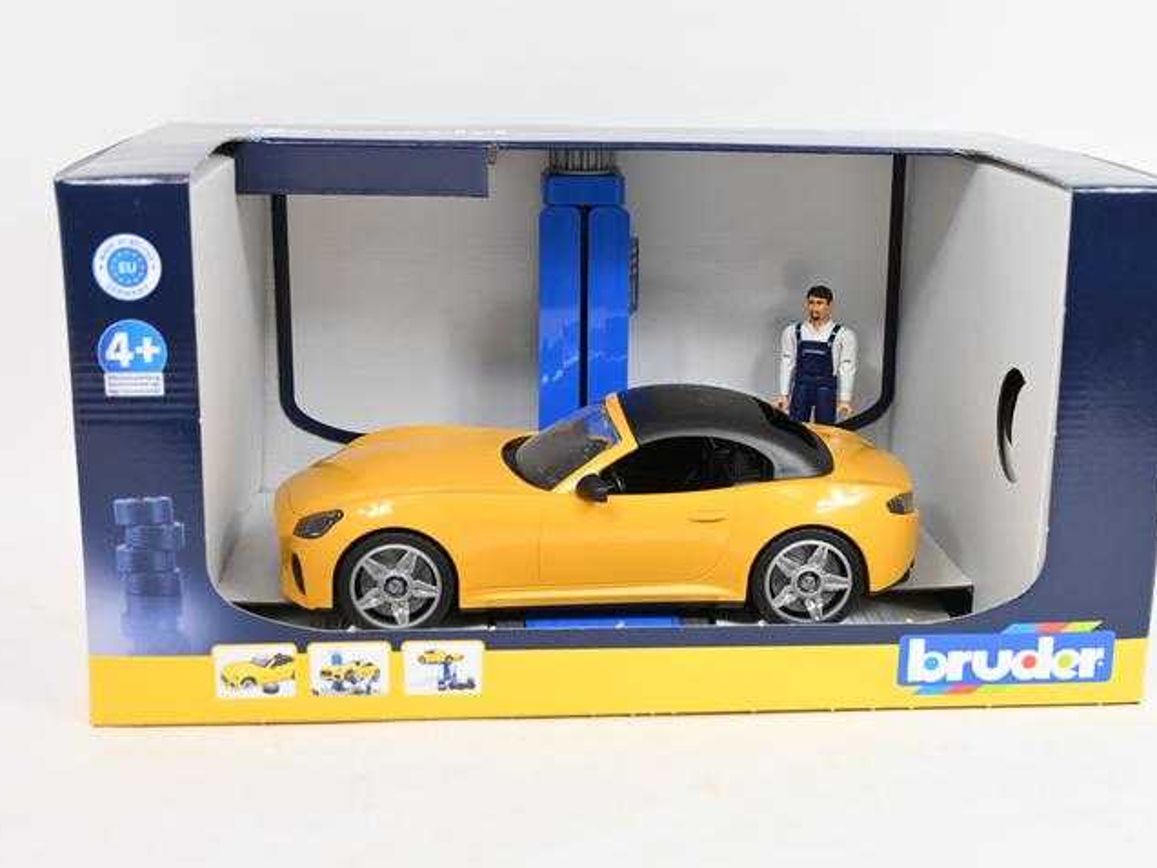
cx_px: 628
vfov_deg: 29.7
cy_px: 435
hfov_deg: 38.9
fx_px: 1638
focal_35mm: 49
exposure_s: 1/125
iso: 640
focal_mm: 30
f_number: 4.8
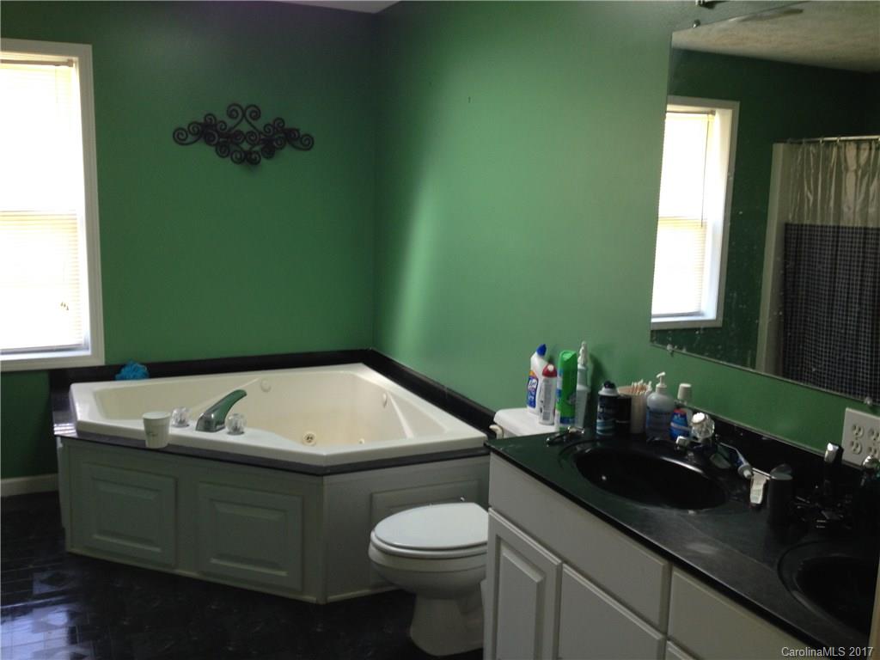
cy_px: 330
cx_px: 440
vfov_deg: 40.7
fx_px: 890
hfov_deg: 52.6
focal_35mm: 35
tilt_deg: -11.8
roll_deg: -2.9
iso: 64
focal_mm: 4.28
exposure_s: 1/20
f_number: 2.4
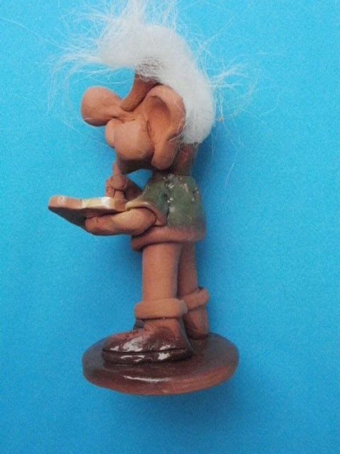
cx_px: 170
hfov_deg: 32.9
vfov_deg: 42.9
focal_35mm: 44
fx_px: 576
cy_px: 227
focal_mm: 7.7
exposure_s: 1/500
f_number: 6.3
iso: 800
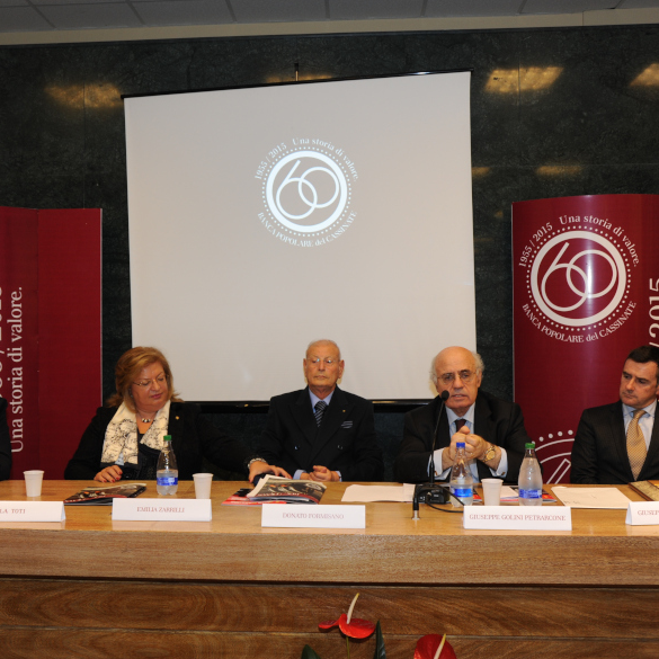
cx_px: 296
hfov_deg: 43.8
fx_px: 818
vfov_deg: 43.9
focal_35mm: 38
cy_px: 327
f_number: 5.6
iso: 800
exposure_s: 1/60
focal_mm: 29
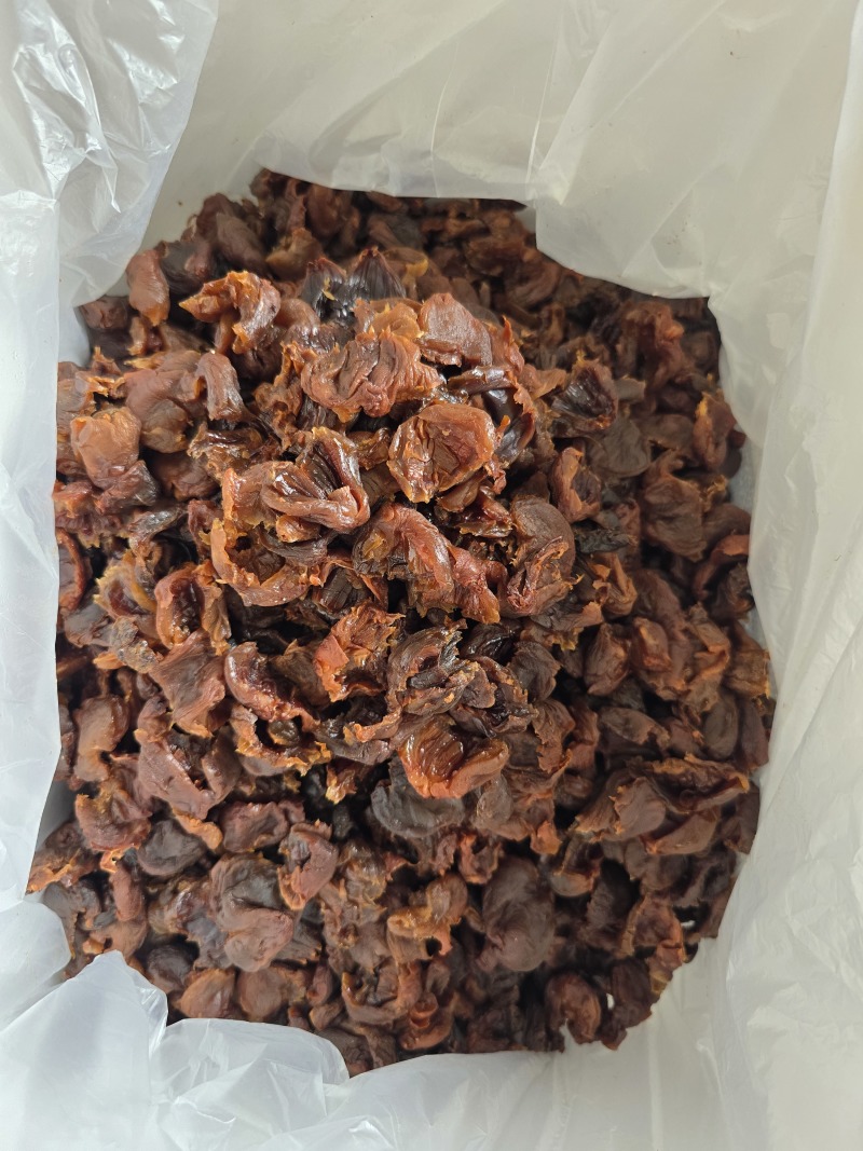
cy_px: 576
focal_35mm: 23
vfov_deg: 73.9
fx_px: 765
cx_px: 432
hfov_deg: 58.9
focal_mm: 6.3
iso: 160
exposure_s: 1/180
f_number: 1.7
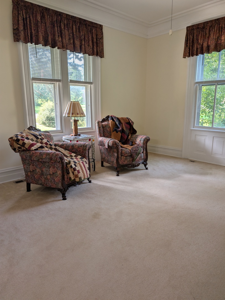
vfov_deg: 71.5
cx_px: 112
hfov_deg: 56.9
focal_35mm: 24
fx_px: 208
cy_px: 150
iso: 20
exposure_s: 1/60
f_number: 1.68
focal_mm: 6.9
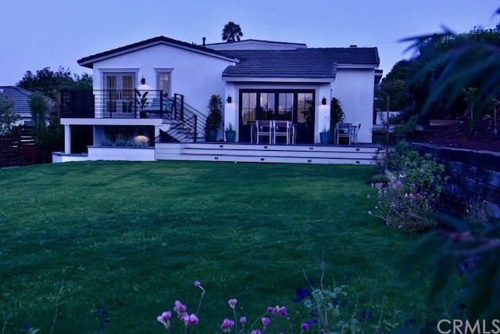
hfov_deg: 47.9
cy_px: 167
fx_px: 563
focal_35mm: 40
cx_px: 250
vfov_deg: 33.0
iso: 140
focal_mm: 27
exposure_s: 1/60
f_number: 5
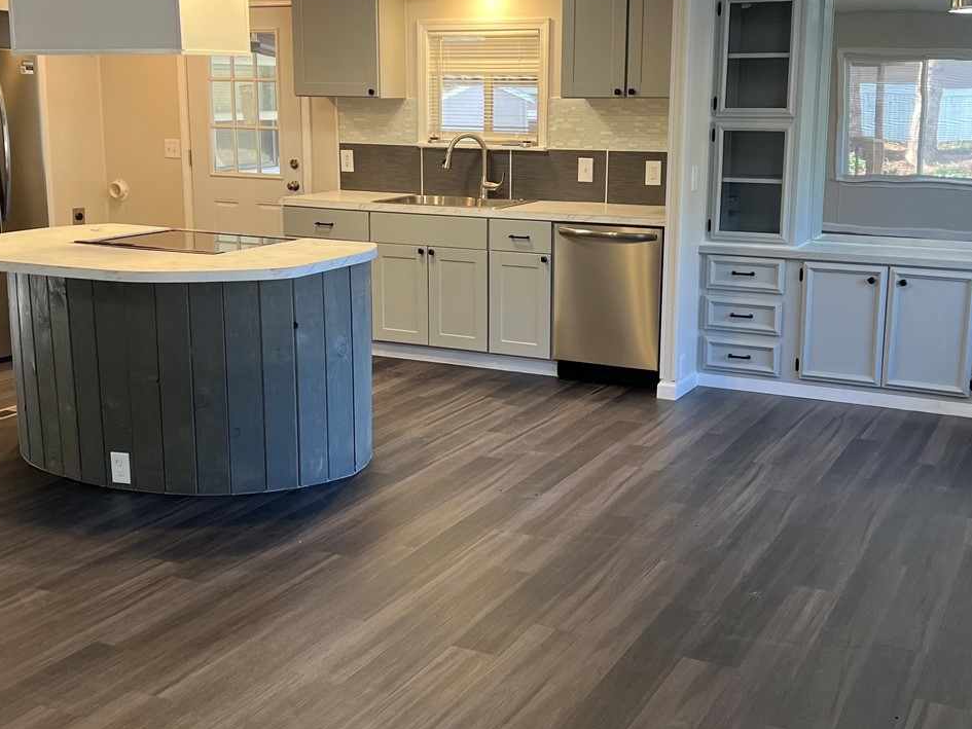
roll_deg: -0.2
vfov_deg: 32.8
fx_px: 1236
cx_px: 477
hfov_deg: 42.9
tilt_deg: -10.7
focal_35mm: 44
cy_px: 321
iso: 80
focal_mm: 5.7
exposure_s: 1/60
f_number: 1.5
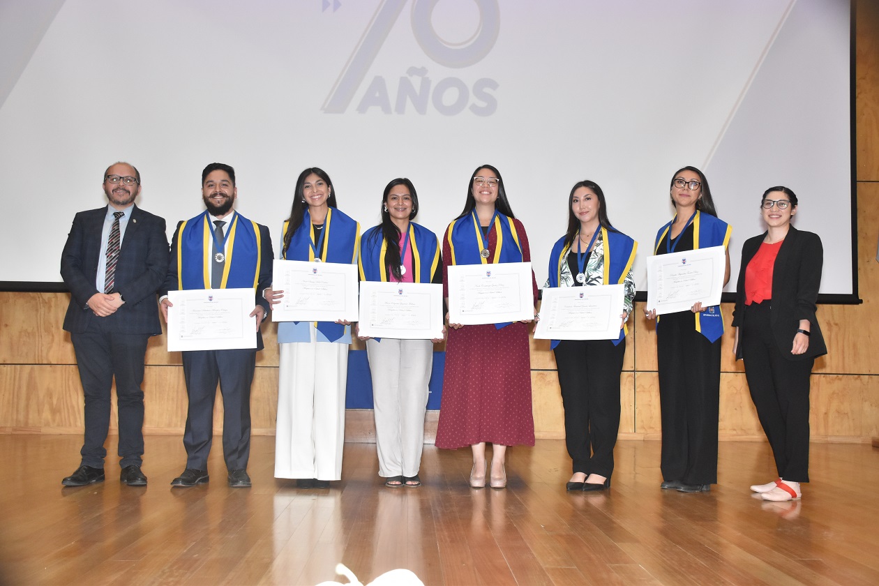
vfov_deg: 36.9
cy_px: 293
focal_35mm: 36
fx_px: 879
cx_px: 440
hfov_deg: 53.1
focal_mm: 24
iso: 1600
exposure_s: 1/200
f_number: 3.8
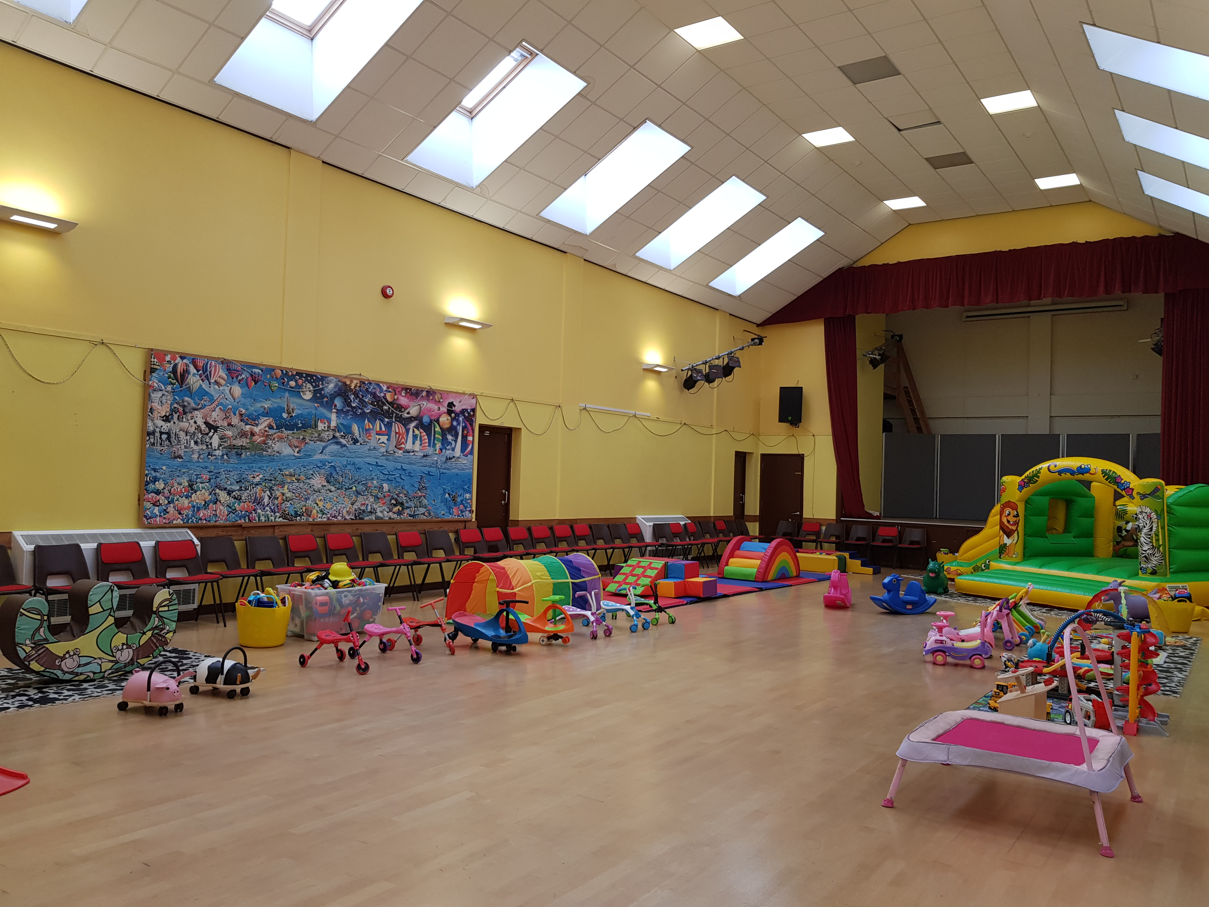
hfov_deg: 67.3
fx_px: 908
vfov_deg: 53.1
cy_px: 454
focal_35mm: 26
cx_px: 604
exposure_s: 1/100
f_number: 1.7
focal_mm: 4.2
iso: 64
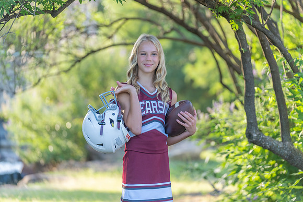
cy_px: 101
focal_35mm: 138
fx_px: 1162
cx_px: 152
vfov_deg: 9.9
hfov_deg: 14.9
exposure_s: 1/320
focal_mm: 138
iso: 250
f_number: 2.8
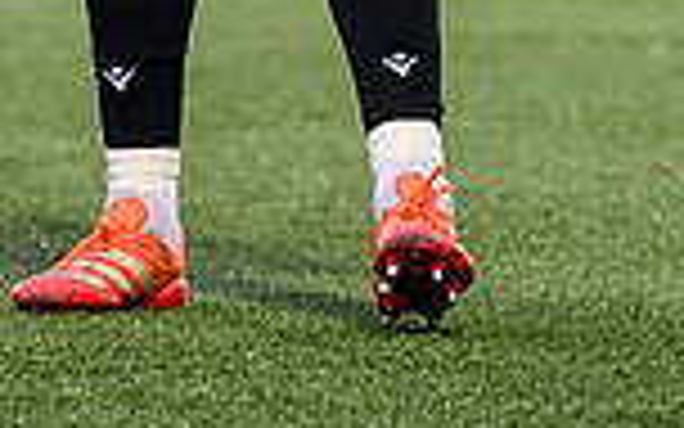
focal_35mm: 852
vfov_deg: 1.5
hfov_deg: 2.5
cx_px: -52
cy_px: -540
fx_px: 15882
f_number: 4
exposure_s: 1/1250
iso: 2000
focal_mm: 160
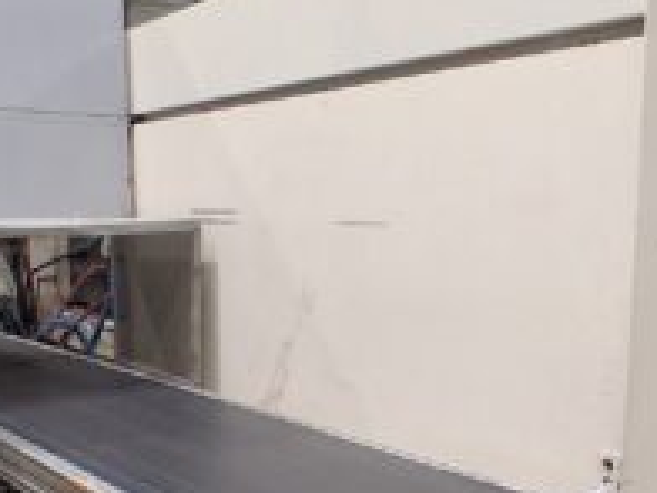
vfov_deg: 35.9
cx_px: 466
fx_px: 740
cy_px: 372
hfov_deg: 46.7
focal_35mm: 39
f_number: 2.2
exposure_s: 1/50
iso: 160
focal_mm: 1.4
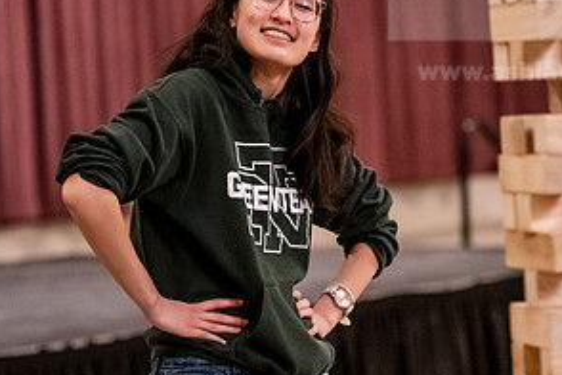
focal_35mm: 217
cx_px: 331
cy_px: 112
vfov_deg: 6.3
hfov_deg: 9.5
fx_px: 3387
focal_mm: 110
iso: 5000
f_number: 2.8
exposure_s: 1/160
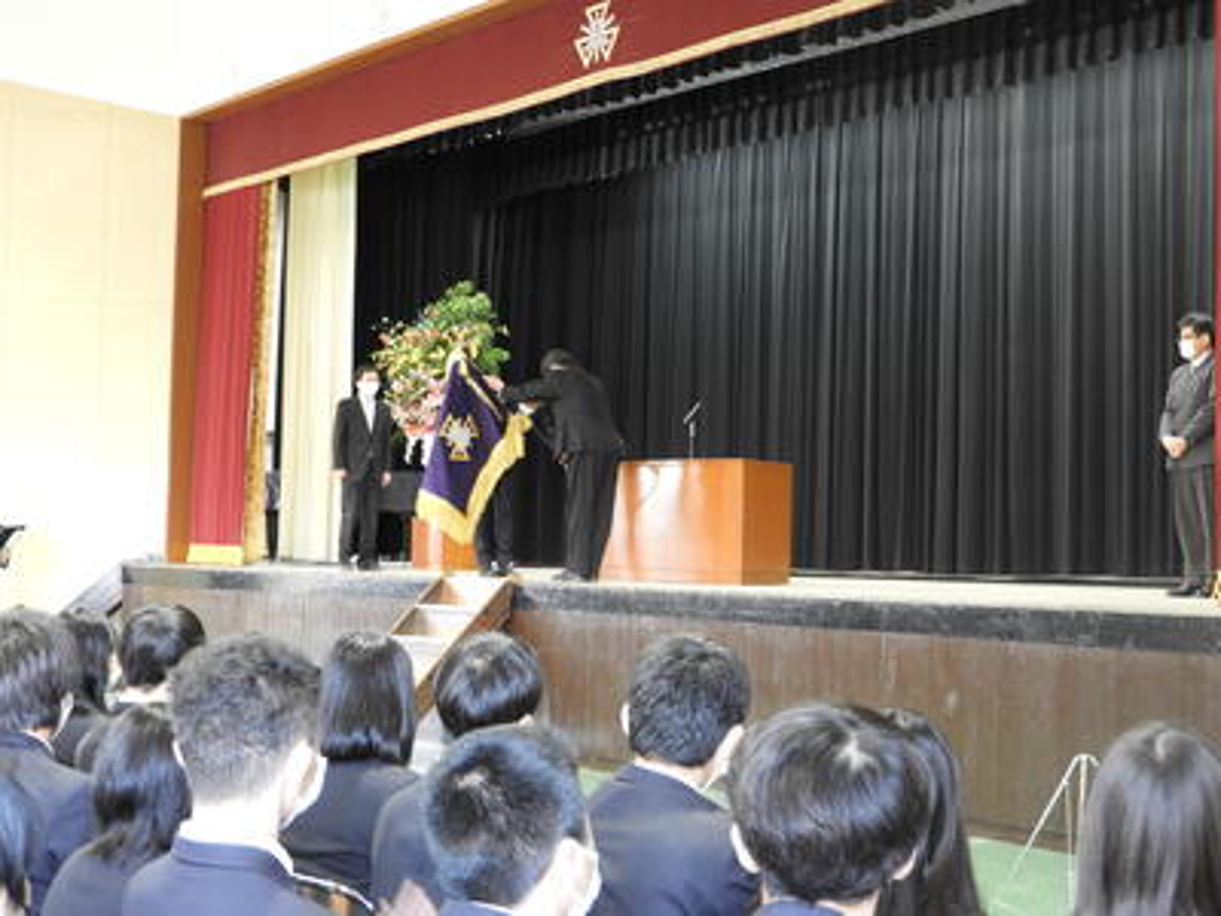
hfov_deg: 38.2
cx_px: 610
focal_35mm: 50
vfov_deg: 29.1
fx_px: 1764
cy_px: 458
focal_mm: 9
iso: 400
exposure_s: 1/8
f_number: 4
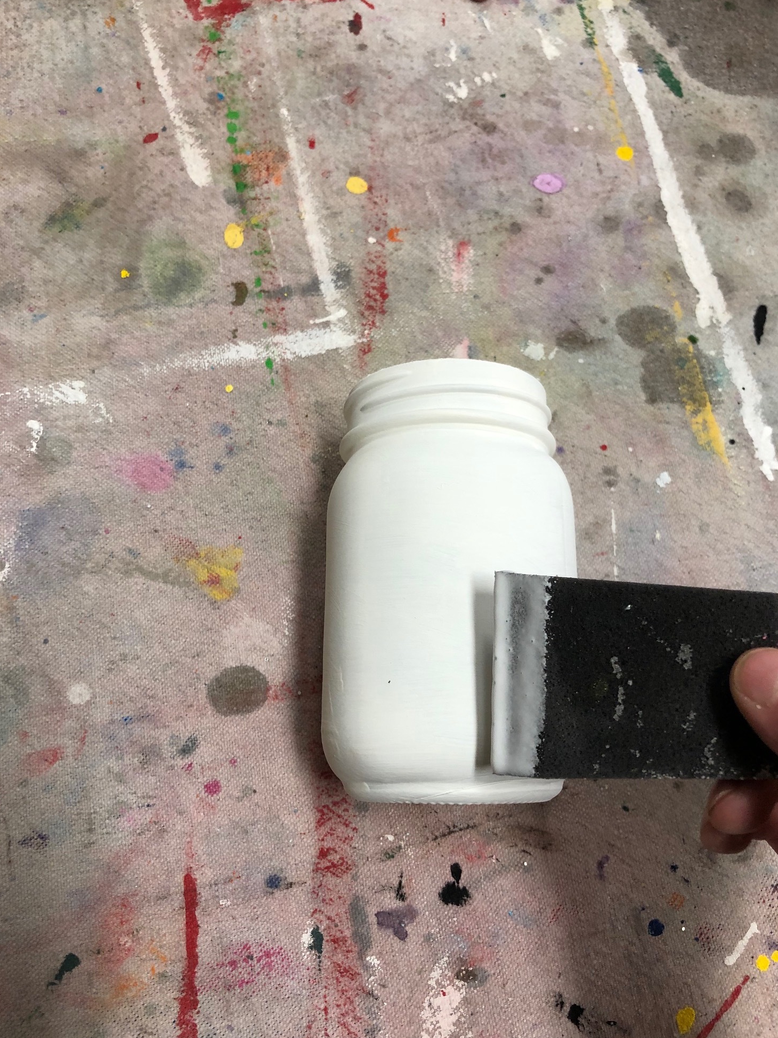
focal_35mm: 29
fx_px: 869
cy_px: 508
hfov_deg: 48.2
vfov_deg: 61.6
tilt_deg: -74.8
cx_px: 396
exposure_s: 1/30
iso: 32
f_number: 1.8
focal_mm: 3.99
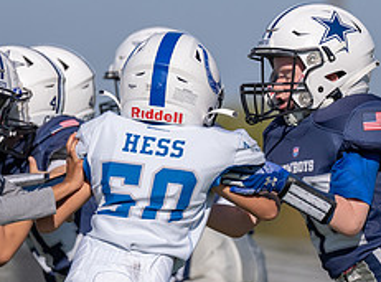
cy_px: 214
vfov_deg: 1.9
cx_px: 349
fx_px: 8457
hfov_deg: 2.6
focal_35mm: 772
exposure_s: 1/3200
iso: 100
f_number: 2.8
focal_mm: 200
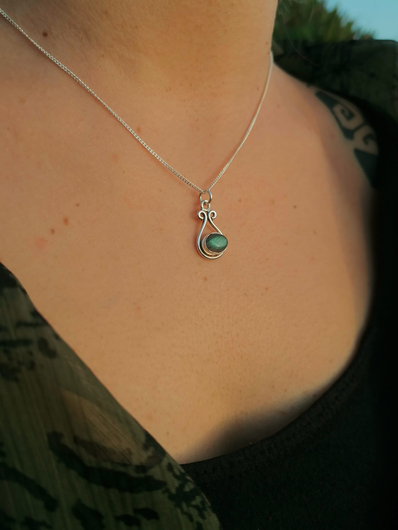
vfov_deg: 58.4
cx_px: 199
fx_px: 475
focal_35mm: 31
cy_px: 265
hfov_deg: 45.4
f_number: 1.8
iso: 50
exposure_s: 1/626
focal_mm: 4.75
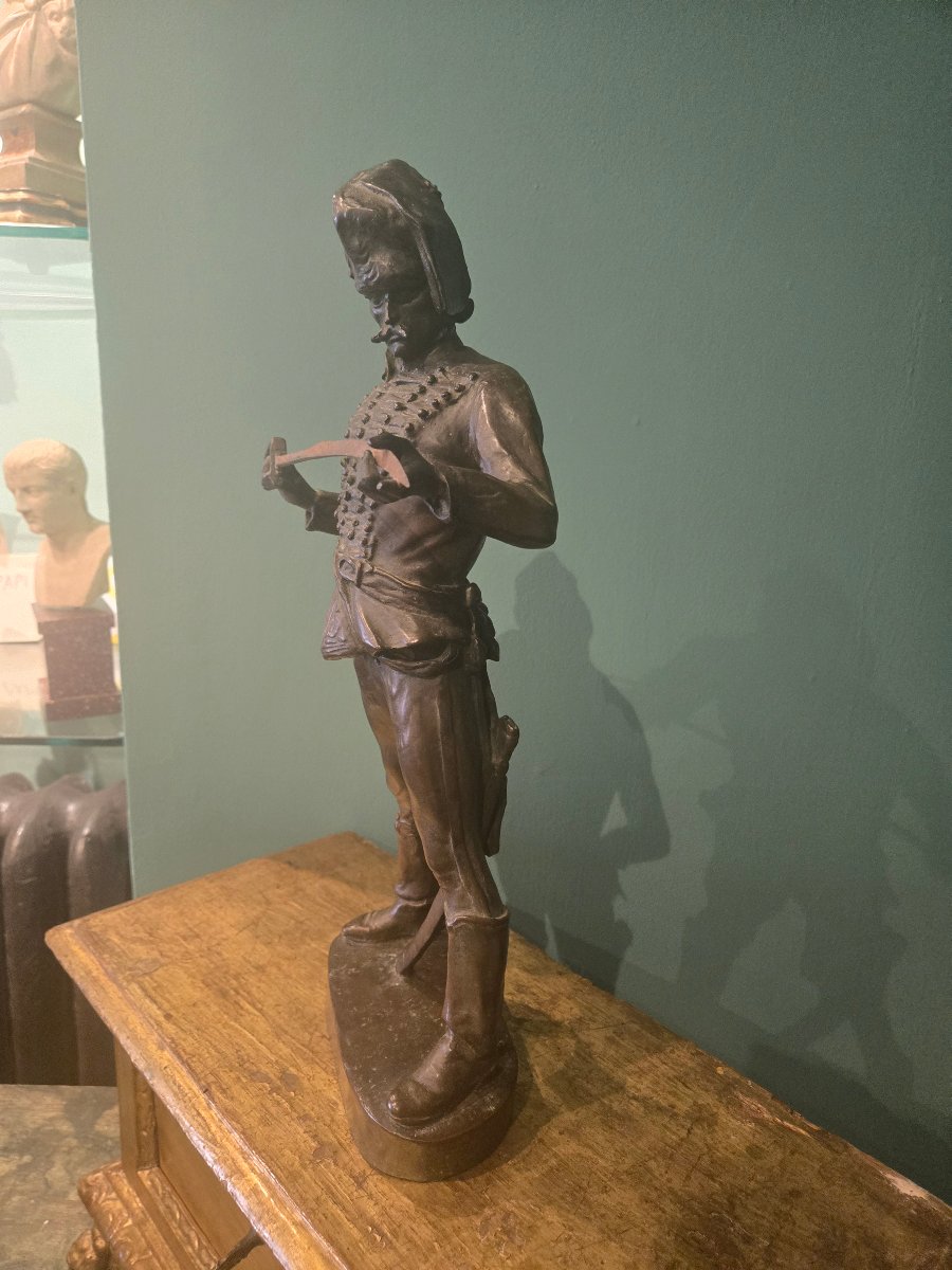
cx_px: 476
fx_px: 843
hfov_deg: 58.9
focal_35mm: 23
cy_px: 635
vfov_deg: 73.9
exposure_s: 1/100
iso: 640
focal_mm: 5.4
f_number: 1.8
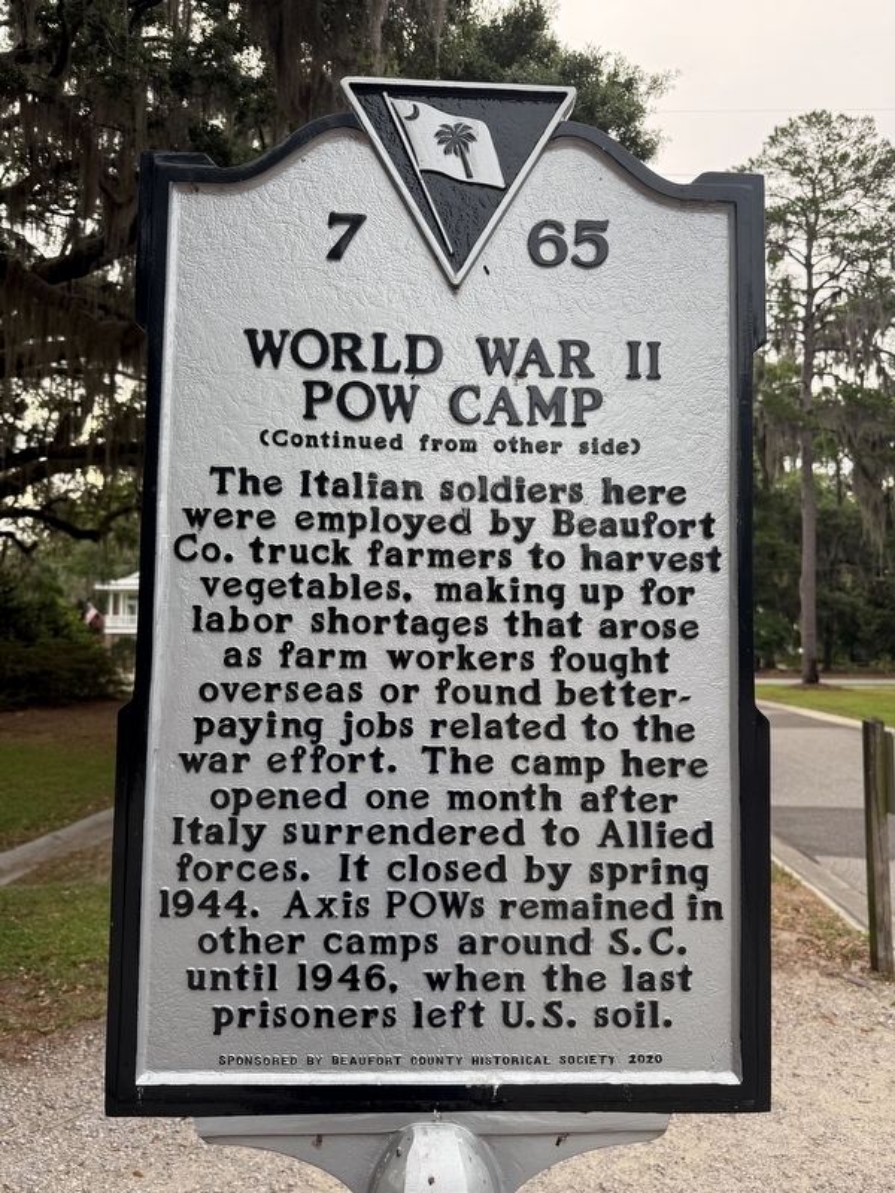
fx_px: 827
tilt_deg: +3.9
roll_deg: -1.3
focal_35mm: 24
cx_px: 448
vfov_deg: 71.6
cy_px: 596
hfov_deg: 56.8
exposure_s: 1/254
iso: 80
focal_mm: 6.76
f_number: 1.78
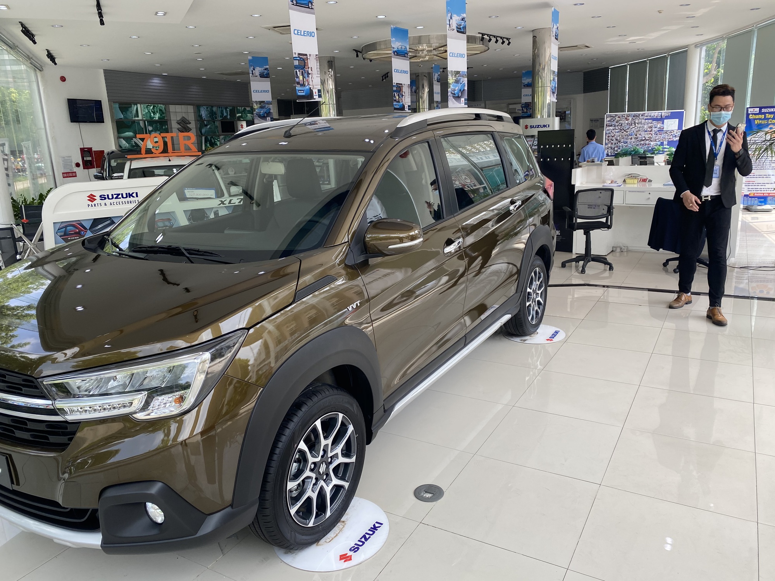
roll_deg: +2.2
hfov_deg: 67.3
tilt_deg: -14.2
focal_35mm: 26
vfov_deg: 53.1
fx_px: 582
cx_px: 388
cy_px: 290
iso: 32
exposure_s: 1/405
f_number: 1.8
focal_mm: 4.25
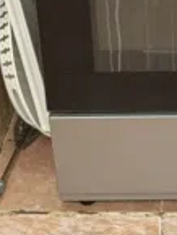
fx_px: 899
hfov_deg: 11.0
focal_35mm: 132
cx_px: 224
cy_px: -79
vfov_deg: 14.3
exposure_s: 1/33
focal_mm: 6.76
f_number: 1.78
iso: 320
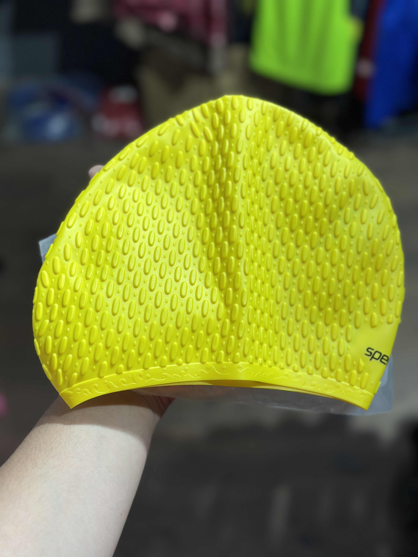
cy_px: 278
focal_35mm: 48
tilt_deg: -48.8
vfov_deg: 39.7
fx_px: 773
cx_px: 209
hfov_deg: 30.3
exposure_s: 1/314
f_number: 1.78
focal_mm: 6.86
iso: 80
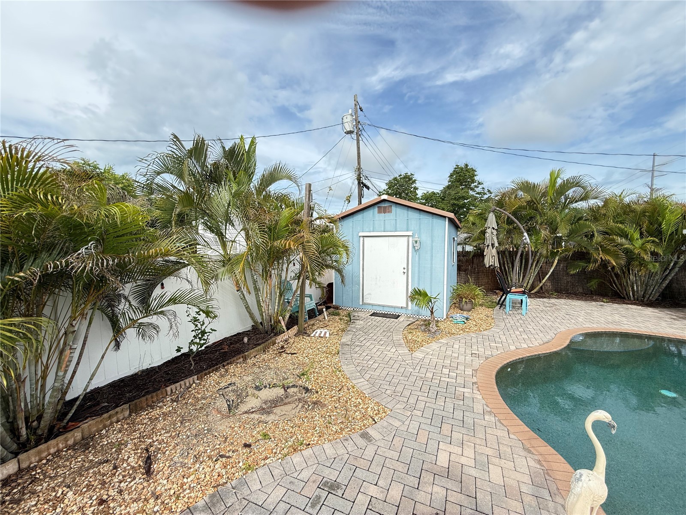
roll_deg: -0.2
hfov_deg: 102.1
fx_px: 277
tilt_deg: -3.0
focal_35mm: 14
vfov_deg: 85.7
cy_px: 258
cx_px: 343
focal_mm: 2.22
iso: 50
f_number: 2.2
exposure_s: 1/709
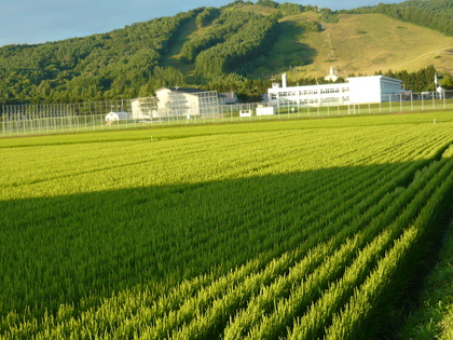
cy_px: 170
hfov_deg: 33.2
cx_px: 226
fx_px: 759
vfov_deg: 25.2
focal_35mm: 58
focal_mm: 6
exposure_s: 1/250
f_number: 2.9
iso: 100
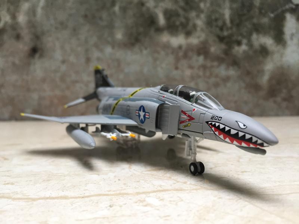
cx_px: 150
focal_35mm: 29
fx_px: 250
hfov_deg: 61.7
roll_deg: -0.5
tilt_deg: -6.0
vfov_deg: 48.2
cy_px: 112
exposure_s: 1/33
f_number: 2.2
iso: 80
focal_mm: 4.15
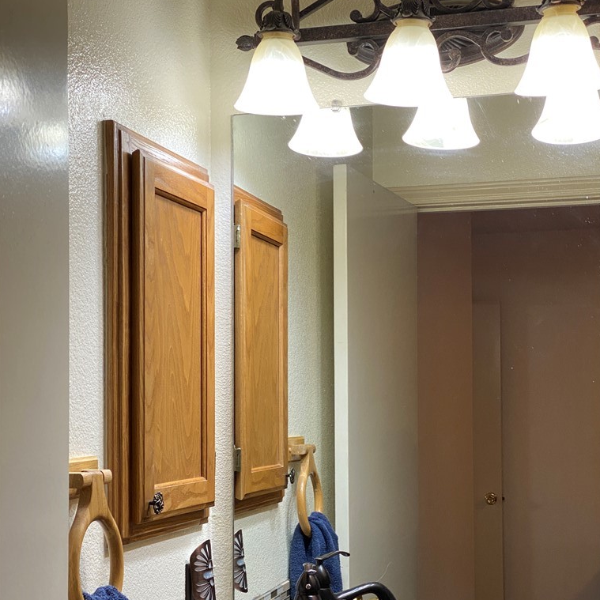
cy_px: 383
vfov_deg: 27.6
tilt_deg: +1.8
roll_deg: -0.2
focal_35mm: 62
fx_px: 1216
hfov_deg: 27.7
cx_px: 300
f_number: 2
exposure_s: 1/60
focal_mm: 6
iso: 100
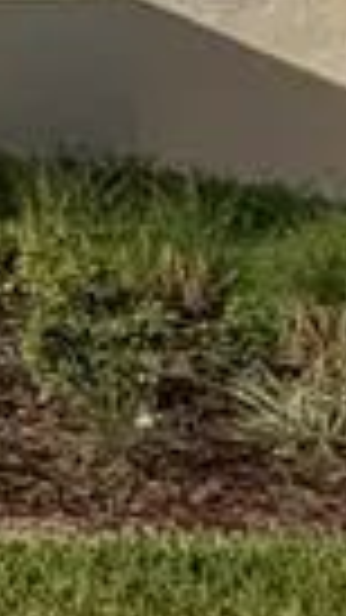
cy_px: -90
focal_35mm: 114
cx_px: -1272
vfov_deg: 18.0
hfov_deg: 6.7
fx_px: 1861
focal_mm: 2.22
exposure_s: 1/1167
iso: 20
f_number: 2.2
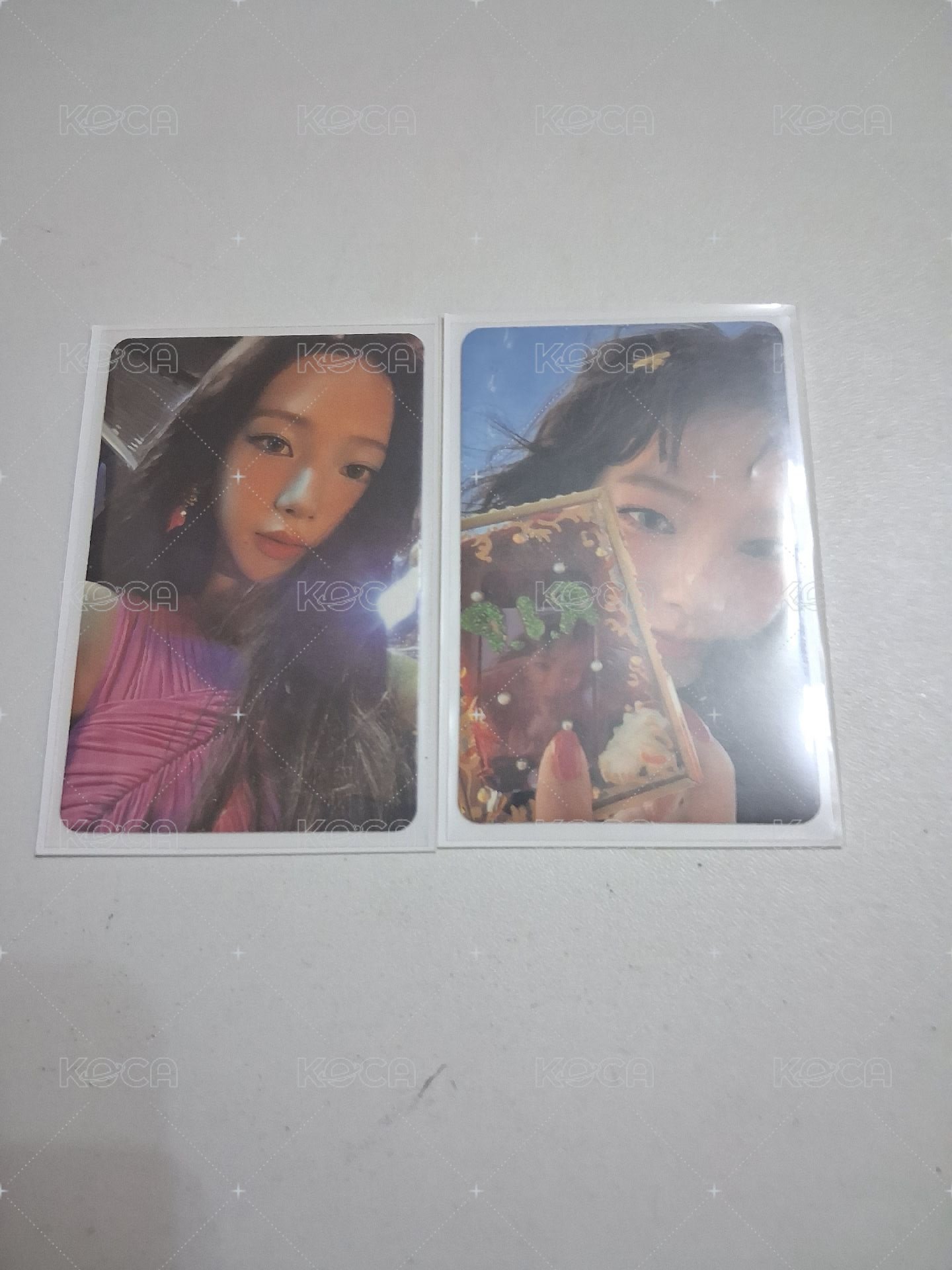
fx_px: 990
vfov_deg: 65.3
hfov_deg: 51.4
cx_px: 476
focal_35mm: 27
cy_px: 635
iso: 500
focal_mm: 4
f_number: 1.8
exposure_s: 1/30
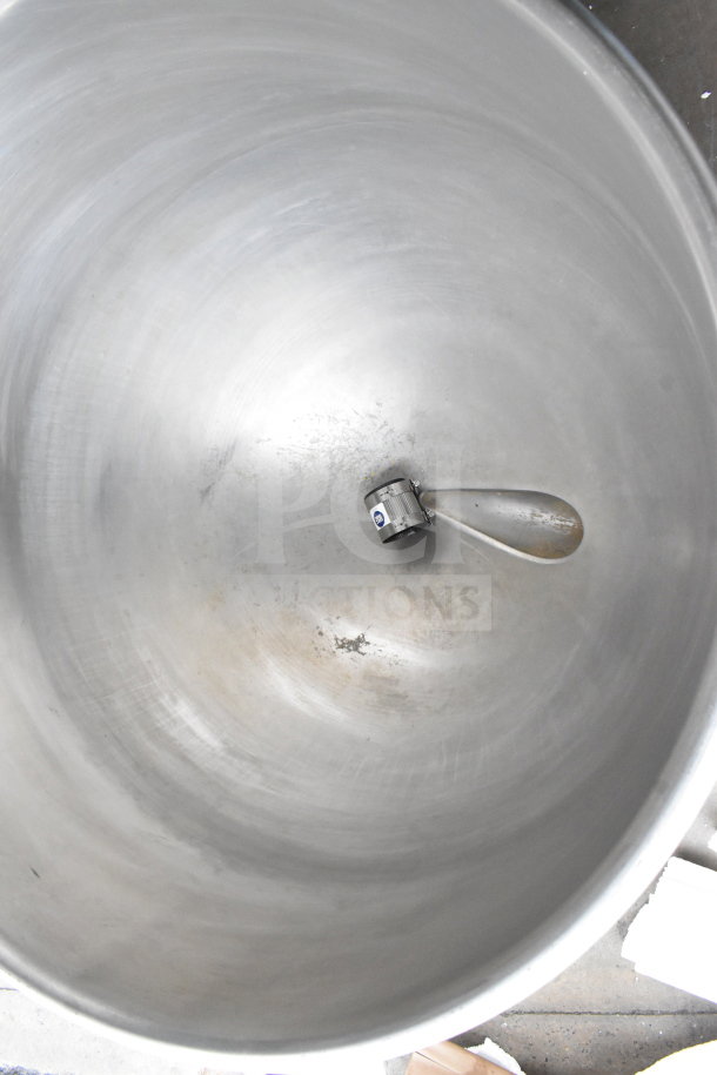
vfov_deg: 67.4
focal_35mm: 27
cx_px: 358
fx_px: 807
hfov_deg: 47.9
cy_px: 538
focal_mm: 18
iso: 6400
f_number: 11
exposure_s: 1/500
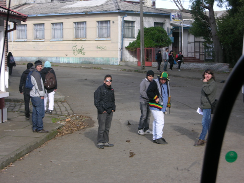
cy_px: 92
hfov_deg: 21.1
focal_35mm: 93
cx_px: 122
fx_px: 656
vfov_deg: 15.9
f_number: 4
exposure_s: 1/143
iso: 50
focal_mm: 23.7
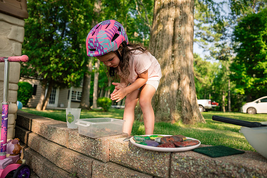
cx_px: 134
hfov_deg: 73.7
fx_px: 178
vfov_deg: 53.2
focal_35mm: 24
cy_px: 89
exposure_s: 1/800
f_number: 2.8
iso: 250
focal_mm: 24
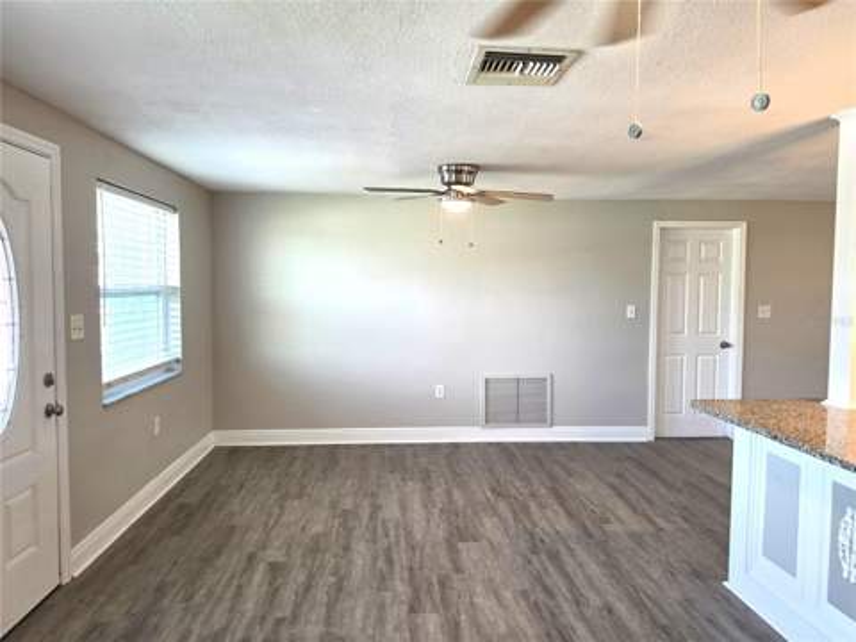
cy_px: 321
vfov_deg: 58.9
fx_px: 569
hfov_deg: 73.9
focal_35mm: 23
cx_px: 428
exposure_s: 1/120
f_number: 1.4
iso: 64
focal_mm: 6.5
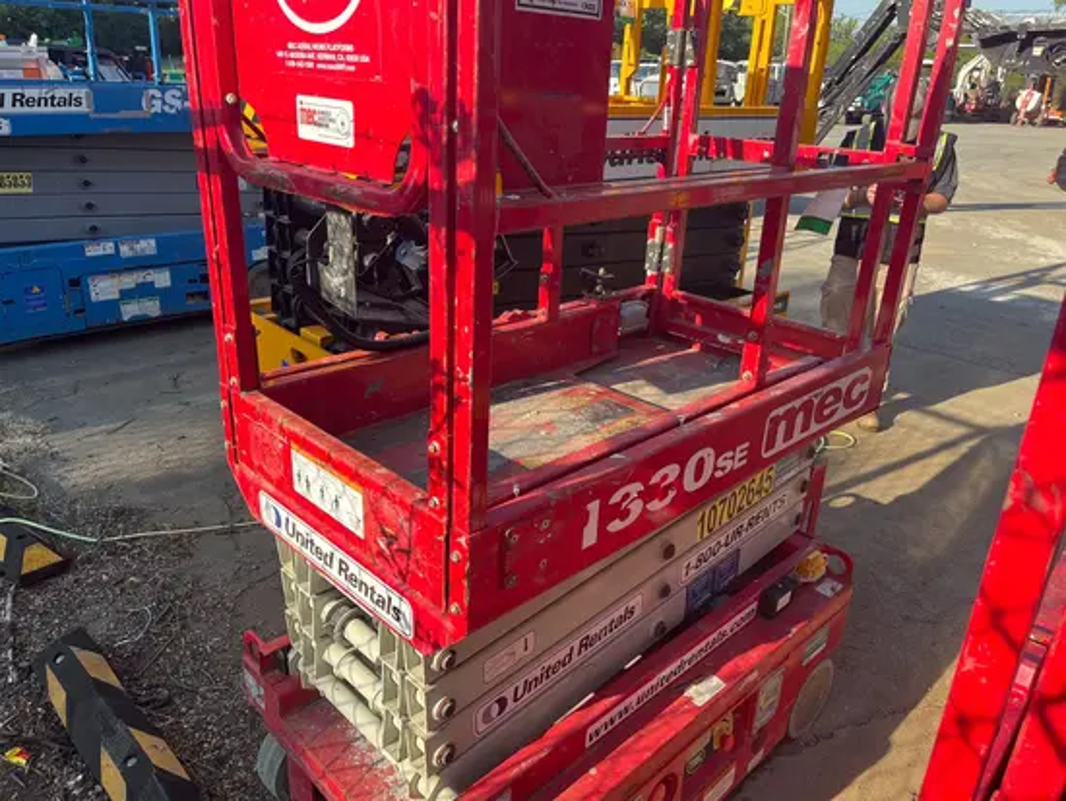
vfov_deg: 53.1
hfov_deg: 67.3
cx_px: 533
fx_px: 801
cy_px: 400
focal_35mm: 26
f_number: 1.6
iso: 50
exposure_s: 1/696
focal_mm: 5.1
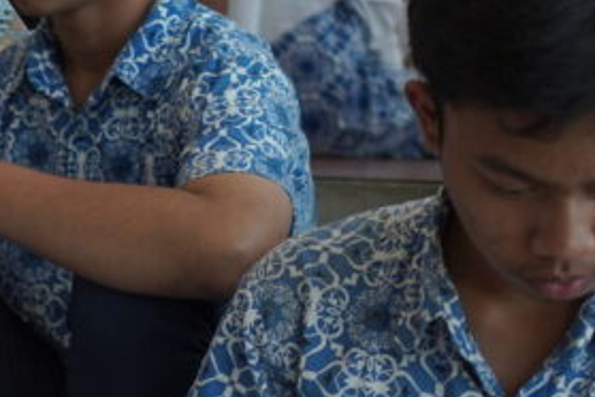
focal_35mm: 124
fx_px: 2049
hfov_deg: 14.9
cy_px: 356
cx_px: -392
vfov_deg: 11.0
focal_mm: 24
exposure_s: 1/125
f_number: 1.8
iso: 400
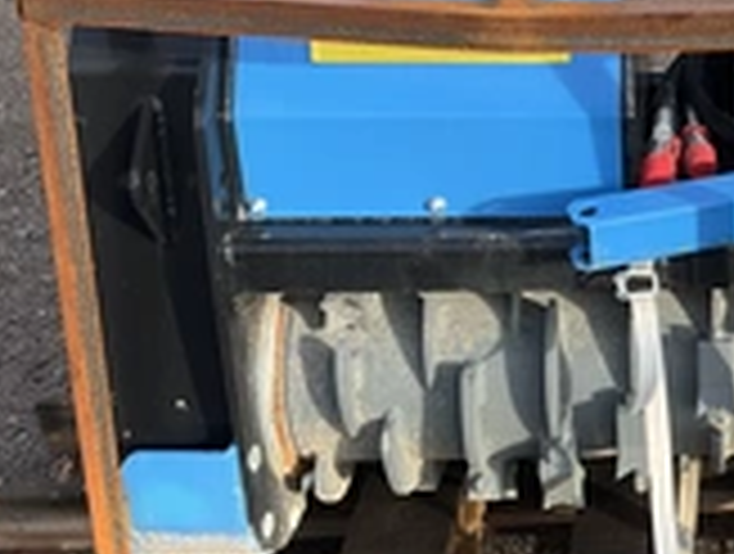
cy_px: 180
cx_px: 770
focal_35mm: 71
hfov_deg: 25.7
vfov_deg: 20.7
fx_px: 1509
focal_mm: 3
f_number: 1.8
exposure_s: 1/514
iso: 25
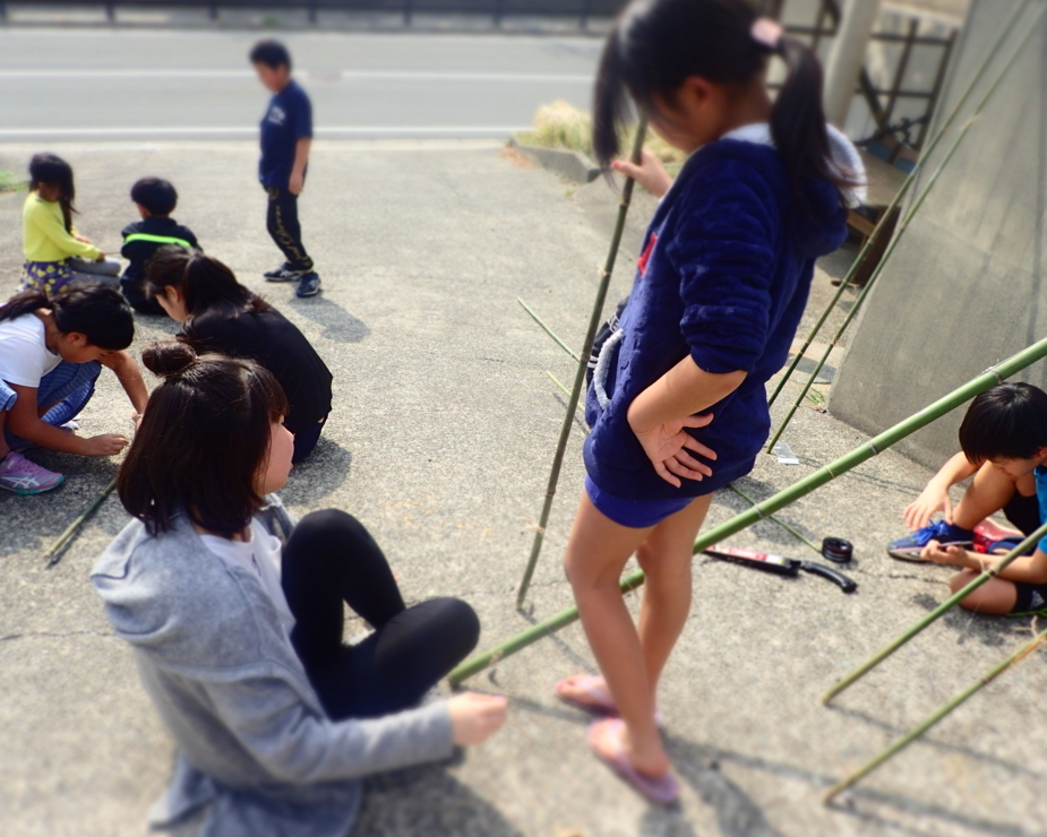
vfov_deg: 53.2
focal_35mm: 27
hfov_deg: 64.0
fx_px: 837
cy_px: 408
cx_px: 546
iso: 100
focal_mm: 4.5
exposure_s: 1/800
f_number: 2.8
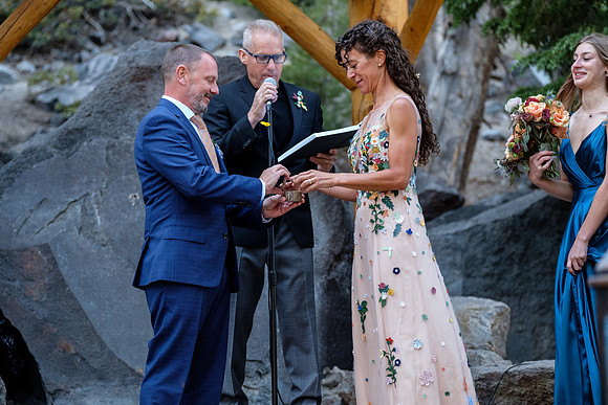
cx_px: 304
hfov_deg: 16.3
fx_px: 2128
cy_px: 202
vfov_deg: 10.9
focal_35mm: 126
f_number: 3.2
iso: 640
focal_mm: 83.8
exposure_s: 1/100
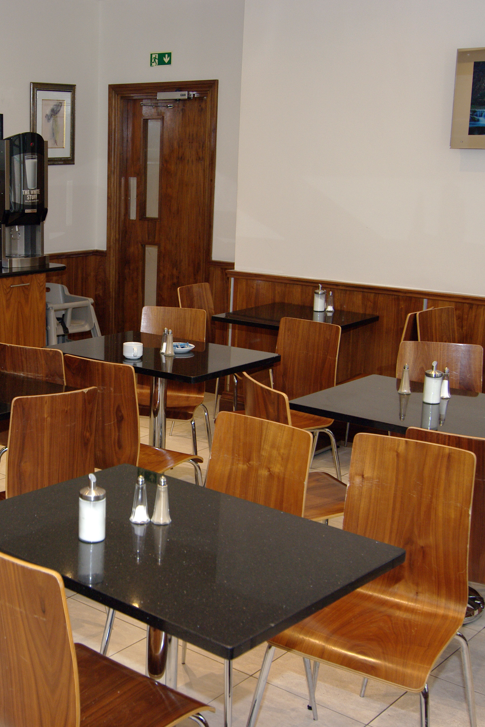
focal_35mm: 47
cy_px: 364
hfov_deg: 28.0
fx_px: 950
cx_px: 94
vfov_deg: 41.9
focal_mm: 21
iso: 400
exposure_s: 1/30
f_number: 4
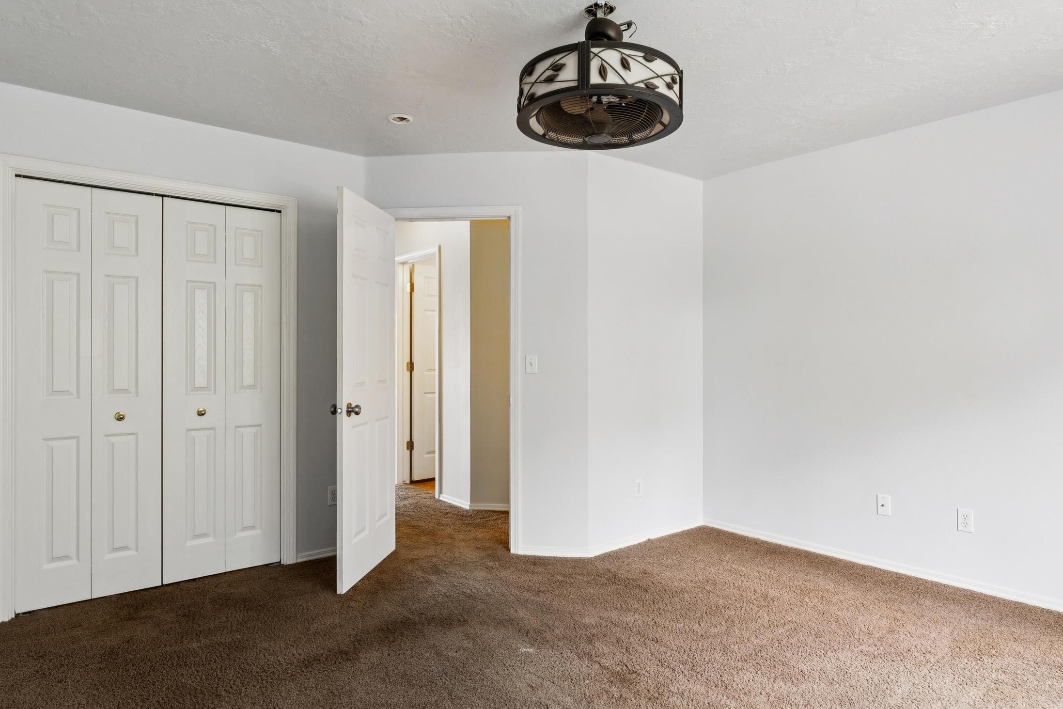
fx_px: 645
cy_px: 353
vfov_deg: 57.6
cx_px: 537
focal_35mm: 22
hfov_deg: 79.0
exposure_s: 1/1.67
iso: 400
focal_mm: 15.6
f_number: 13
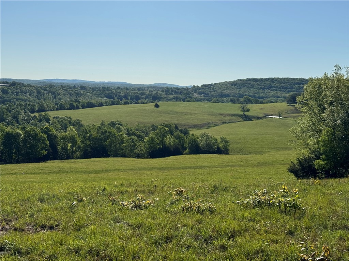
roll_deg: -2.5
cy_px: 130
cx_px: 174
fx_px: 484
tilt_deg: -5.6
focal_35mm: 48
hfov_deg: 39.7
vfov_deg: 30.3
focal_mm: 6.76
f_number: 1.78
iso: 80
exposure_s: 1/9009
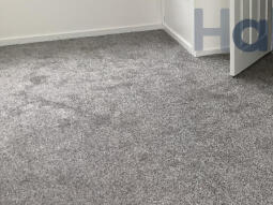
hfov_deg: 25.2
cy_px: 27
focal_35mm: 71
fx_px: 560
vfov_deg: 20.4
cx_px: 311
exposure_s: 1/120
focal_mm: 3.3
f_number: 2.4
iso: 80
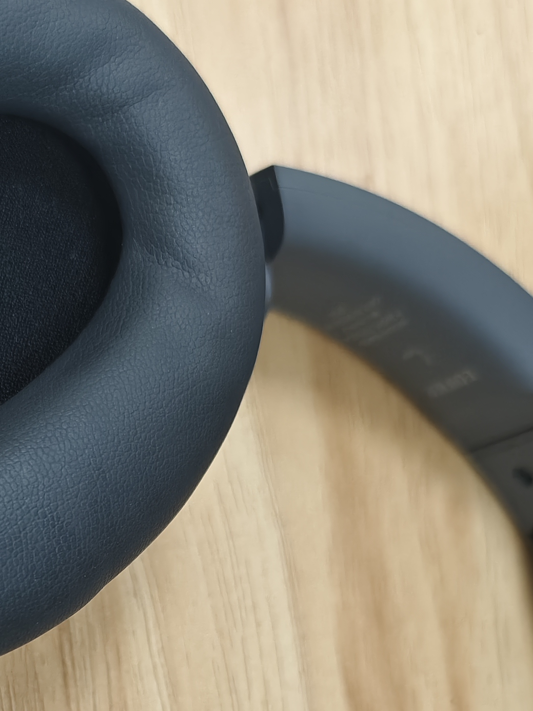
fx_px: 1396
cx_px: 88
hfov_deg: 21.3
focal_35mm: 68
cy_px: 825
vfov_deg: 25.9
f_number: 1.68
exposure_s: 1/100
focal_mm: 6.45
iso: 237
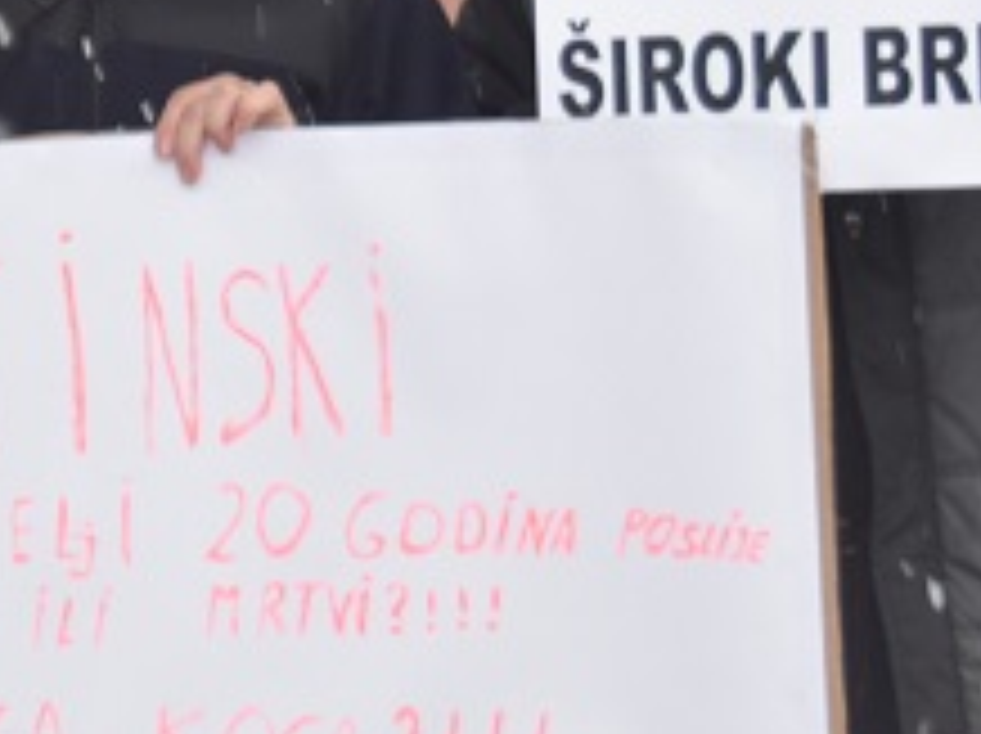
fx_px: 5237
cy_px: 131
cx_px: -770
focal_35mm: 185
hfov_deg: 10.1
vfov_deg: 8.0
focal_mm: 31
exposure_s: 1/100
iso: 200
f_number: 4.2
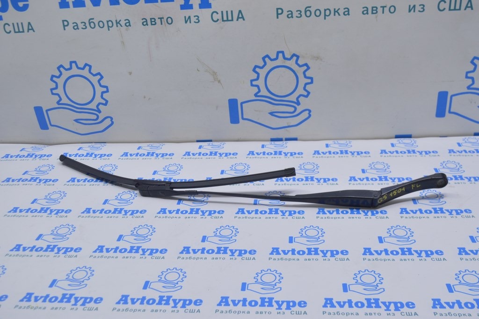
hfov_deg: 49.6
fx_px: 518
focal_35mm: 39
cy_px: 160
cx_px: 240
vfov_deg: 34.2
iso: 400
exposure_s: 1/30
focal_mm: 26
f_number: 5.6
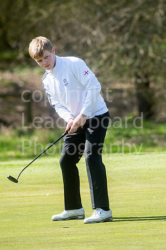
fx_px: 3112
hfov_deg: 3.1
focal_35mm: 450
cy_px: 125
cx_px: 83
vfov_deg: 4.6
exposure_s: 1/2500
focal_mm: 300
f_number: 5.6
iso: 400
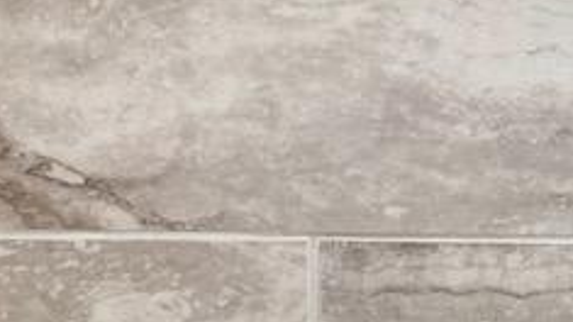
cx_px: 692
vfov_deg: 13.5
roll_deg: -2.1
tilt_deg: -9.0
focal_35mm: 86
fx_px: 1306
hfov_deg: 22.7
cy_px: -98
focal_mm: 3.99
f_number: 1.8
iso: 64
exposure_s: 1/15
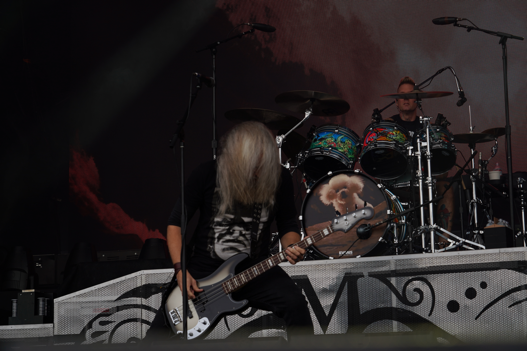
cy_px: 176
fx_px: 1288
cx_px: 264
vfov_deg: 15.5
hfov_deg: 23.1
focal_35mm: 88
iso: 100
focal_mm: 88
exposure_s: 1/250
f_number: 8
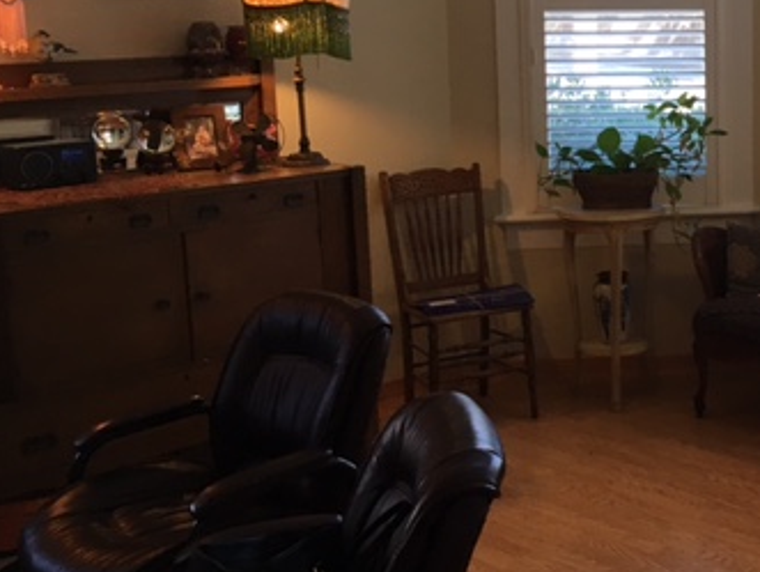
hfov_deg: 32.2
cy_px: 175
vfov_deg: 26.0
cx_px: 721
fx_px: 1231
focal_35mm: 56
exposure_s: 1/30
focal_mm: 4.15
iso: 32
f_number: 2.2
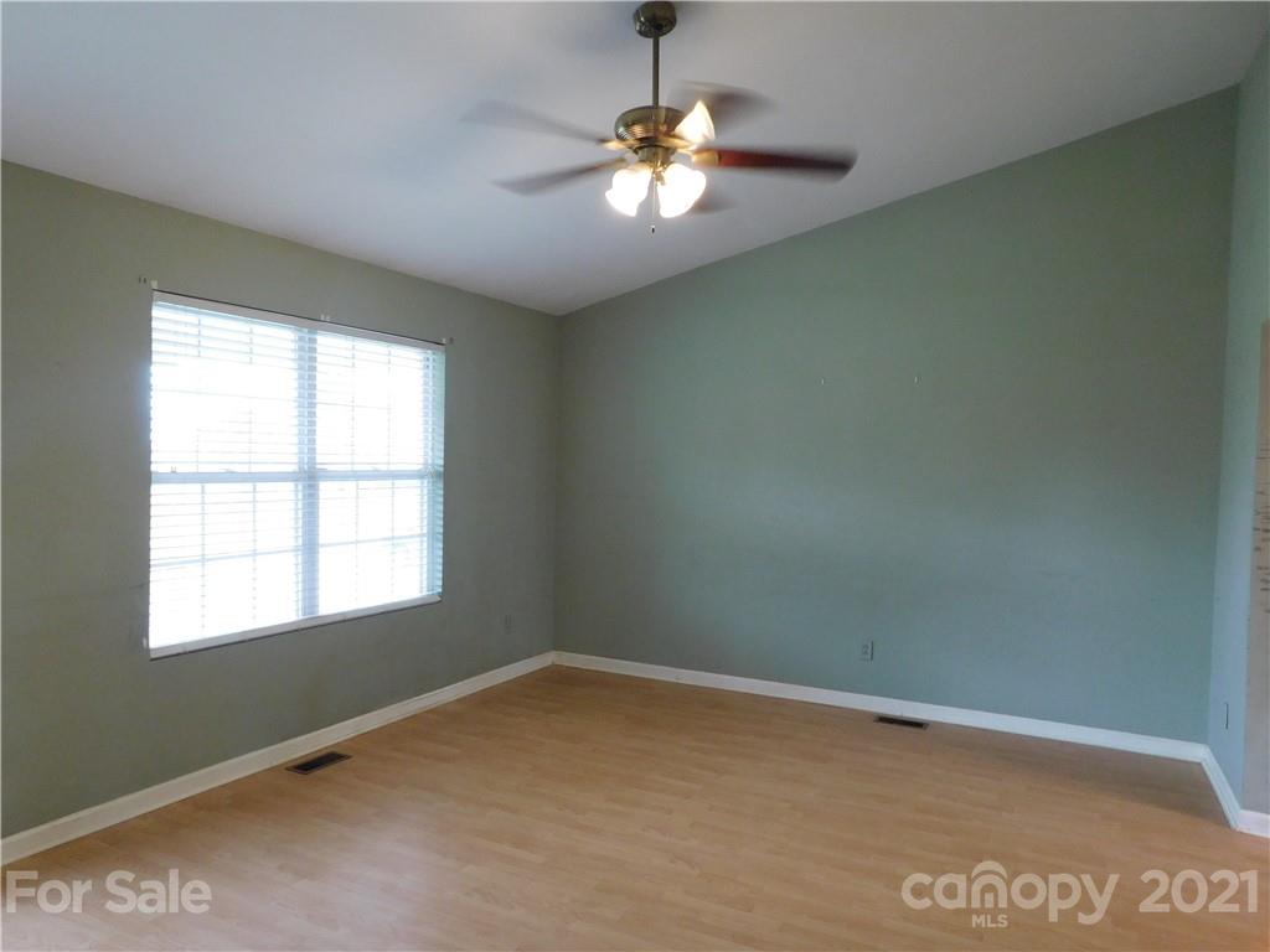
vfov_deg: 56.8
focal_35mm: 24
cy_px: 476
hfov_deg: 71.6
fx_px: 881
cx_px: 635
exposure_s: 1/30
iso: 250
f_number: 3
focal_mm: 4.1
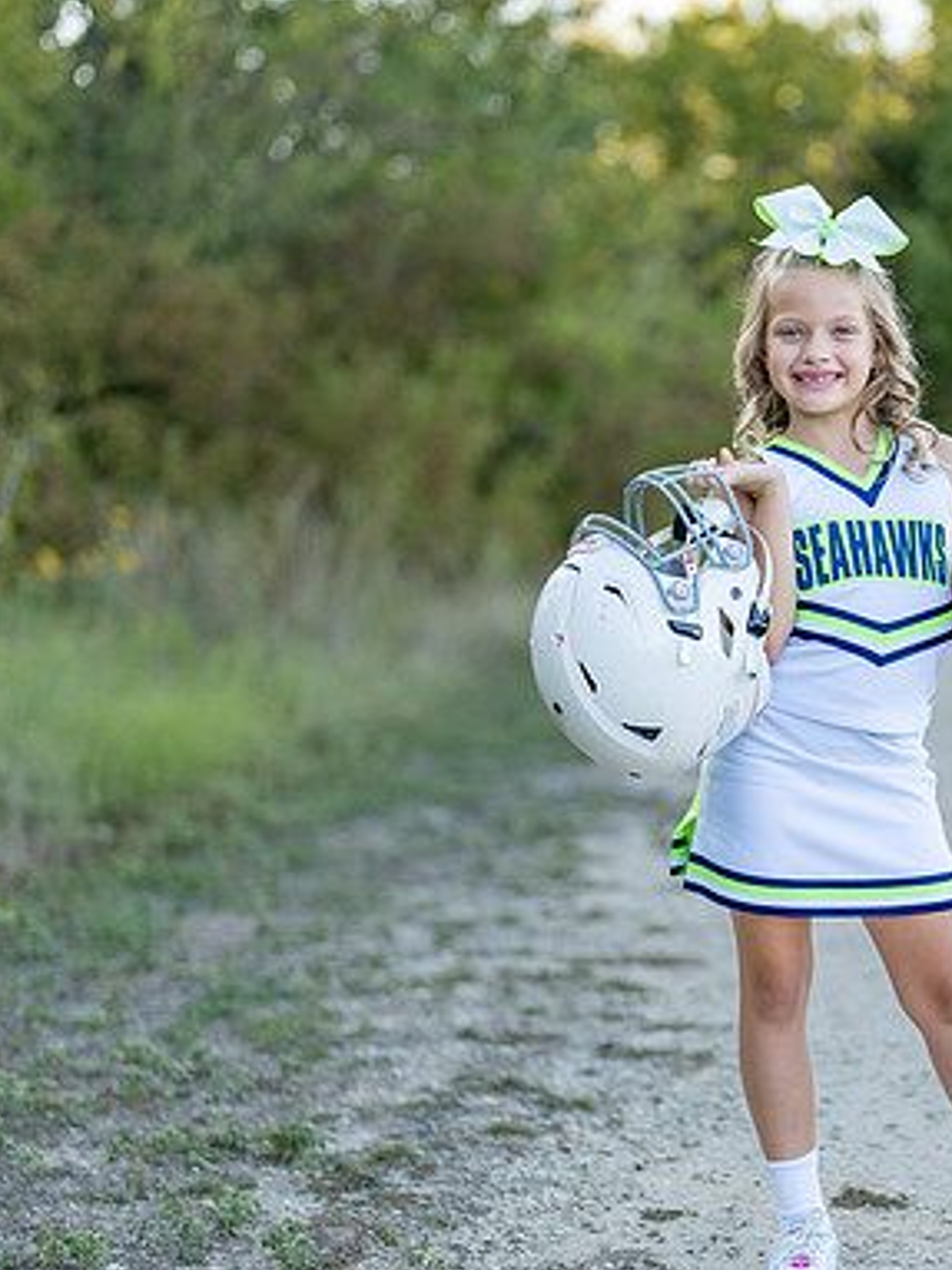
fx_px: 3375
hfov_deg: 15.9
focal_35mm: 92
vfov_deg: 21.3
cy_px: 700
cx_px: 846
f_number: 1.2
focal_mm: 50
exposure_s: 1/1000
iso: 100
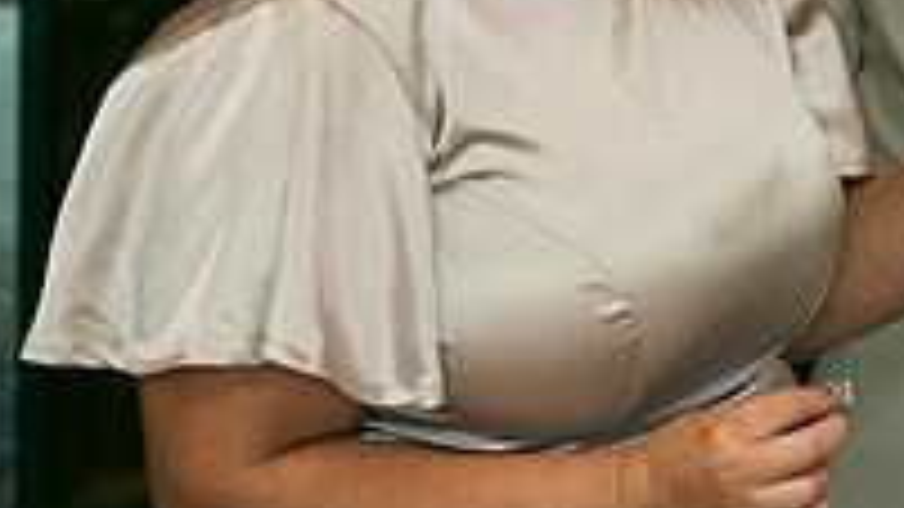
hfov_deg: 13.9
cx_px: 1016
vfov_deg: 8.0
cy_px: 43
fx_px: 3619
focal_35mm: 151
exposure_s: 1/160
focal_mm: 50
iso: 800
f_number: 3.5
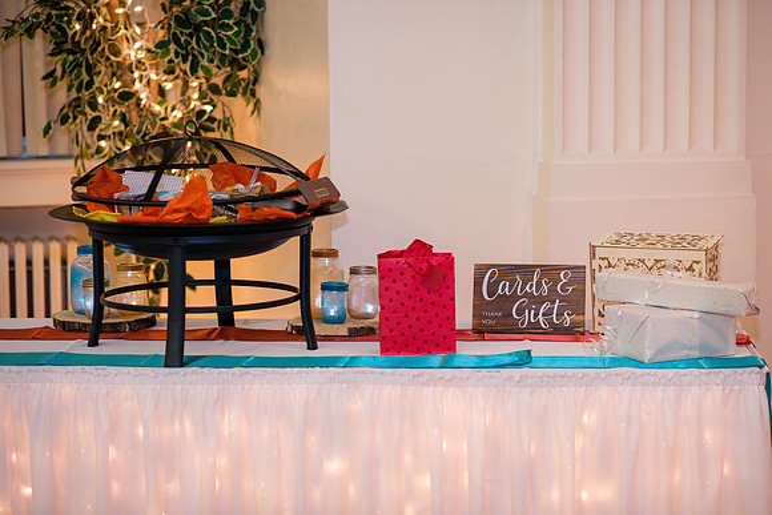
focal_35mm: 85
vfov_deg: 16.1
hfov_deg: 23.9
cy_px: 258
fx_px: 1823
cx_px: 386
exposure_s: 1/160
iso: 800
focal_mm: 85
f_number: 2.5
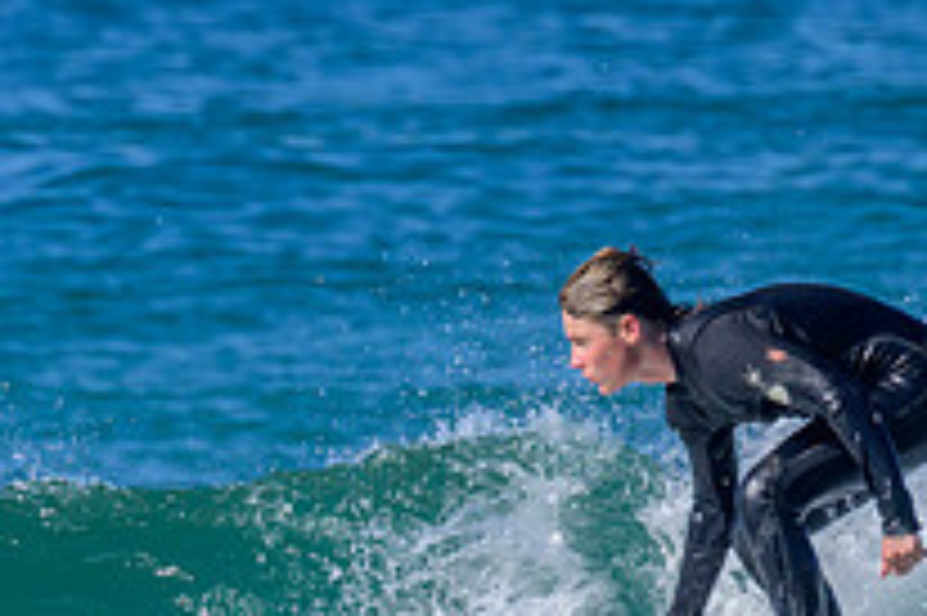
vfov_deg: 0.6
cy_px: 591
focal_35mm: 2171
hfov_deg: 1.0
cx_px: 318
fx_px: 55857
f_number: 8
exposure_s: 1/2000
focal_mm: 560
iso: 560
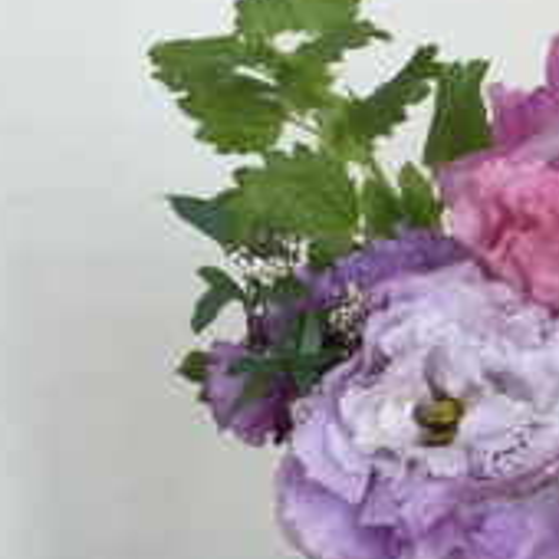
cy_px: 375
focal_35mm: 68
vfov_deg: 25.2
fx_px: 1242
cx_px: 536
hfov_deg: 24.4
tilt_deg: -14.7
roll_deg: -2.8
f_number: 2.2
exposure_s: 1/30
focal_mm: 4.15
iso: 32
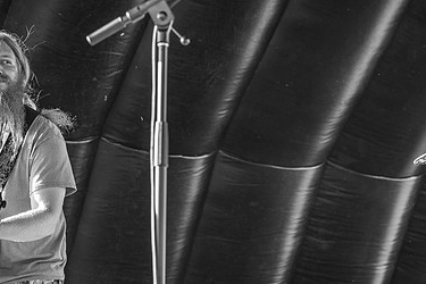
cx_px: 190
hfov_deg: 17.6
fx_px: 1373
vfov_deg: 11.8
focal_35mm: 116
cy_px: 173
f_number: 5.6
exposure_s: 1/250
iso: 800
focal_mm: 75
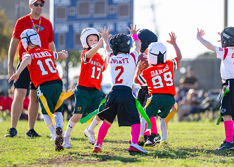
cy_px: 77
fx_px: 1564
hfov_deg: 8.6
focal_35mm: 235
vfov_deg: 6.1
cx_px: 152
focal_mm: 185
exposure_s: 1/2000
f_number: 2.8
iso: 200
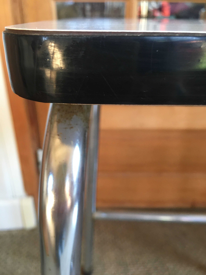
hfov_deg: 48.2
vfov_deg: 61.7
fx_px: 230
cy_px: 138
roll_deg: -1.4
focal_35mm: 29
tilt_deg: -25.4
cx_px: 103
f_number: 2.2
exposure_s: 1/33
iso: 125
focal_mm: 4.15
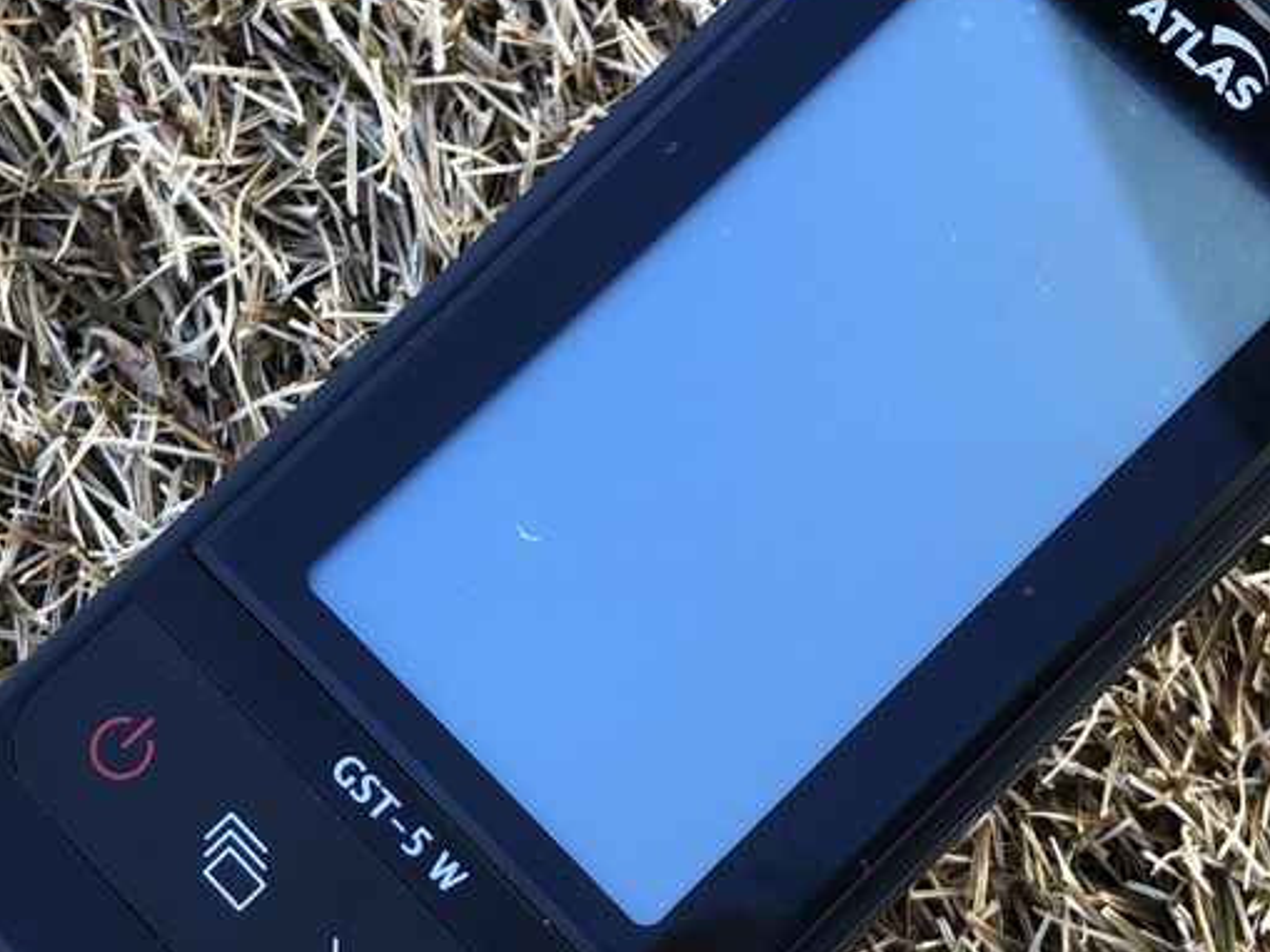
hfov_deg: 29.4
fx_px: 2422
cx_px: 696
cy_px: 566
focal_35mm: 66
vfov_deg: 22.2
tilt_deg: -78.6
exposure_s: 1/120
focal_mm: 3.99
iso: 25
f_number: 1.8
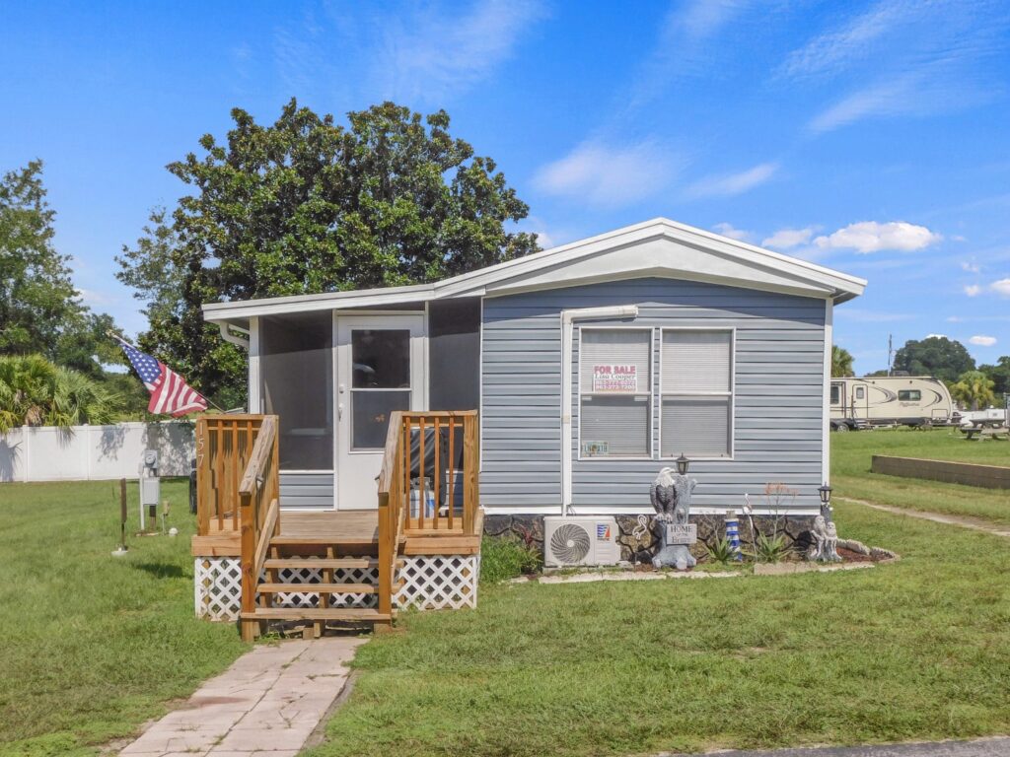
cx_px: 505
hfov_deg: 46.8
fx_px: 1167
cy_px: 378
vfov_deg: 36.0
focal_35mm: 40
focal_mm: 7.1
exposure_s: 1/400
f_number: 7.2
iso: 125
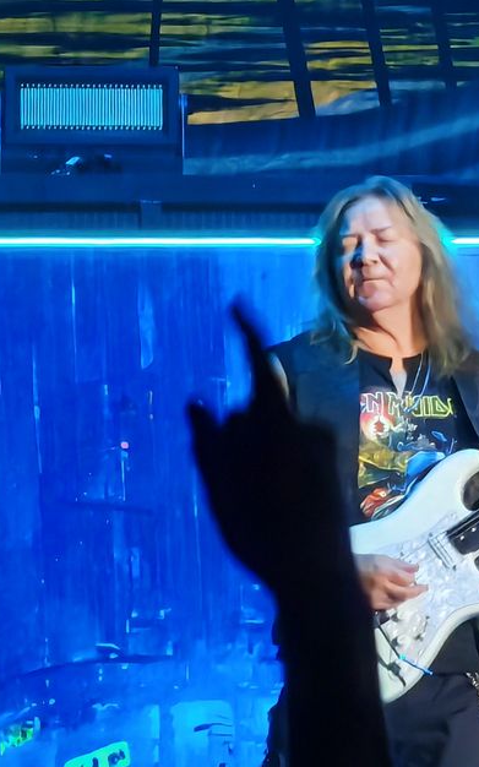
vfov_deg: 3.6
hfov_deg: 2.2
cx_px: 633
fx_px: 12224
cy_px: 326
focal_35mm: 585
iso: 481
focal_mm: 14.92
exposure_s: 1/33.3
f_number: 3
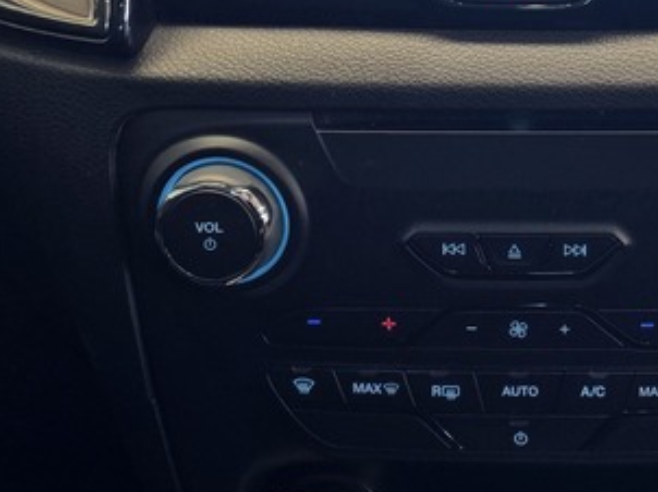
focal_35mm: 78
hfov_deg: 23.2
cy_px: -57
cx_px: 758
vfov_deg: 18.1
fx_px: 1481
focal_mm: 6.25
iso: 200
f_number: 1.7
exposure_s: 1/100
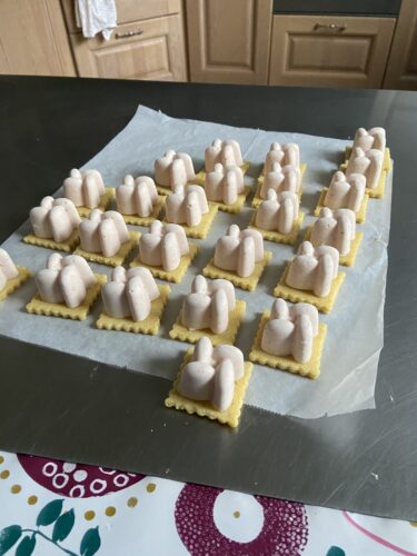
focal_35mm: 26
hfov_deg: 53.1
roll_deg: +3.4
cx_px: 208
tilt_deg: -42.5
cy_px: 278
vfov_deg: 67.3
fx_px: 418
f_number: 1.8
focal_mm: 4.25
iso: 400
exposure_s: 1/60
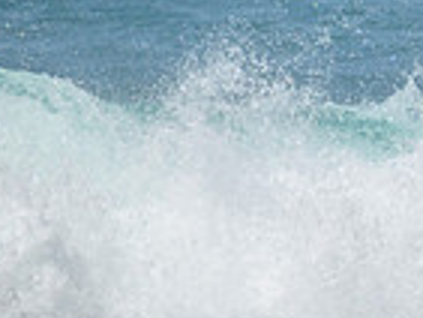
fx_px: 38660
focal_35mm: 3161
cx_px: 780
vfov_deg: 0.5
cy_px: 124
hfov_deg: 0.6
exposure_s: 1/2000
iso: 560
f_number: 11
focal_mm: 800
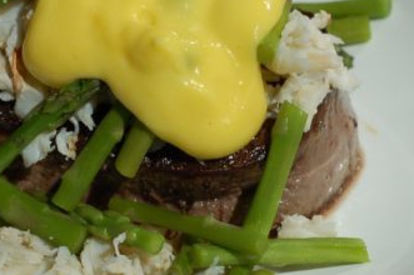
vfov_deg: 5.9
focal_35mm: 232
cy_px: 117
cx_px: 108
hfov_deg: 8.9
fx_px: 2665
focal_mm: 50
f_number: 5.6
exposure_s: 1/15
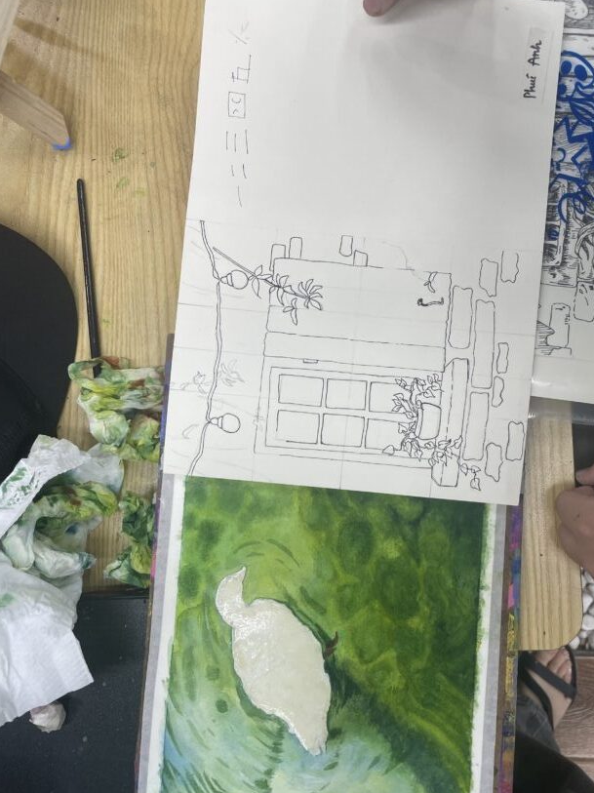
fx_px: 733
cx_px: 360
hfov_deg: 43.9
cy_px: 400
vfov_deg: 56.8
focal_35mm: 32
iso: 32
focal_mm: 4.2
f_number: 1.6
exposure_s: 1/114
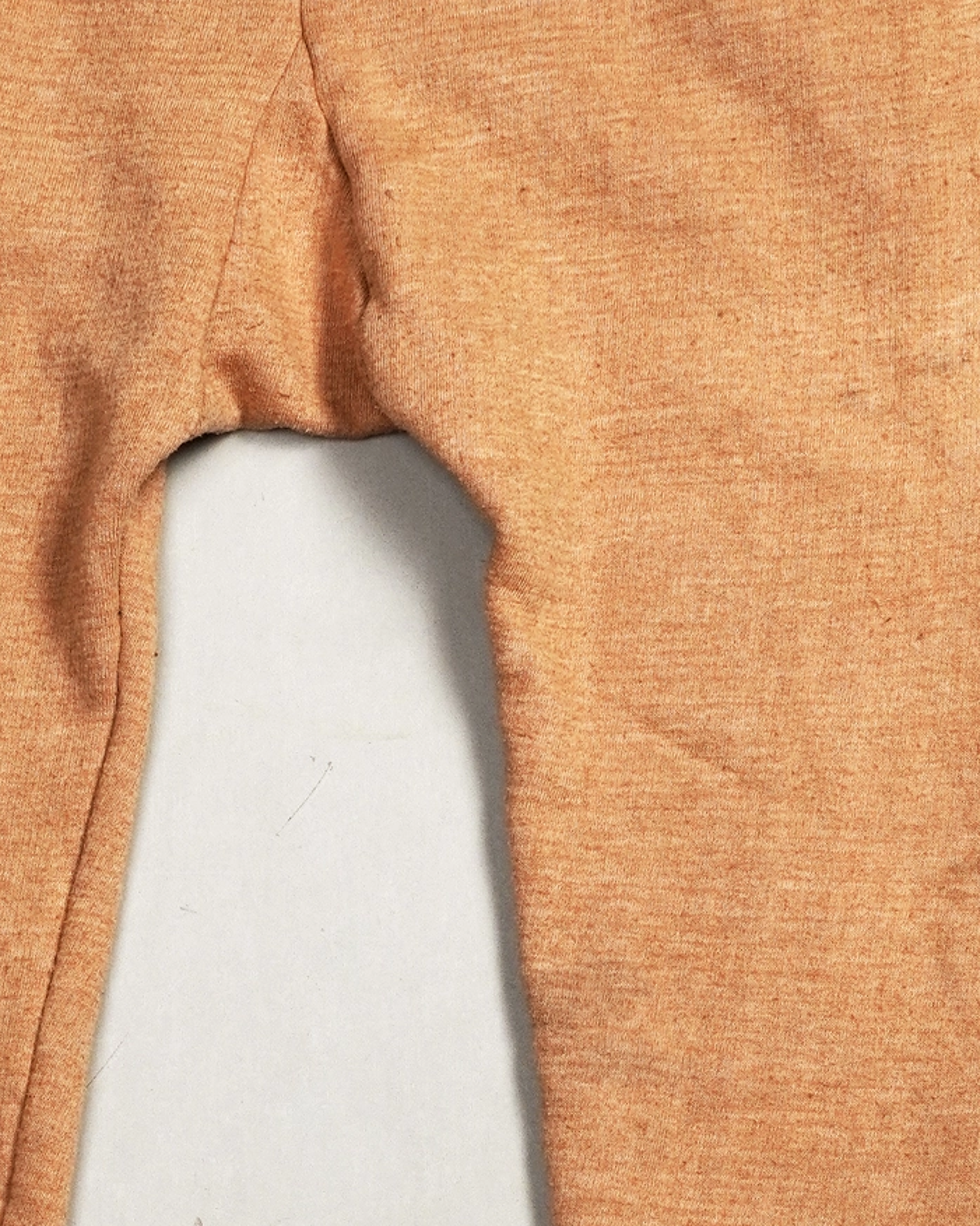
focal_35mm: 148
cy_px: 1082
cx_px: 315
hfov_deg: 10.4
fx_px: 5369
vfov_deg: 12.9
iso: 400
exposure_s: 1/60
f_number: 10
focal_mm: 32
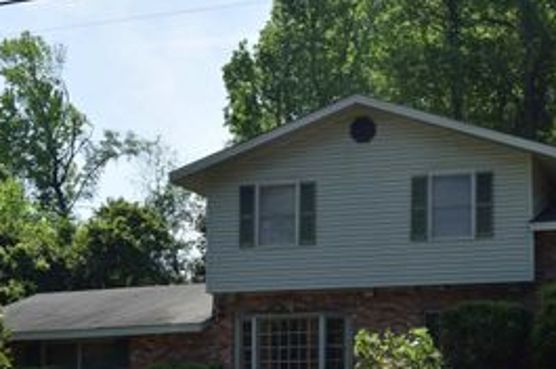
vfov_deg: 19.5
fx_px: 1049
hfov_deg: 28.9
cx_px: 462
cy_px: 343
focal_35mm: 68
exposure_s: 1/200
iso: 100
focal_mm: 24
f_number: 9
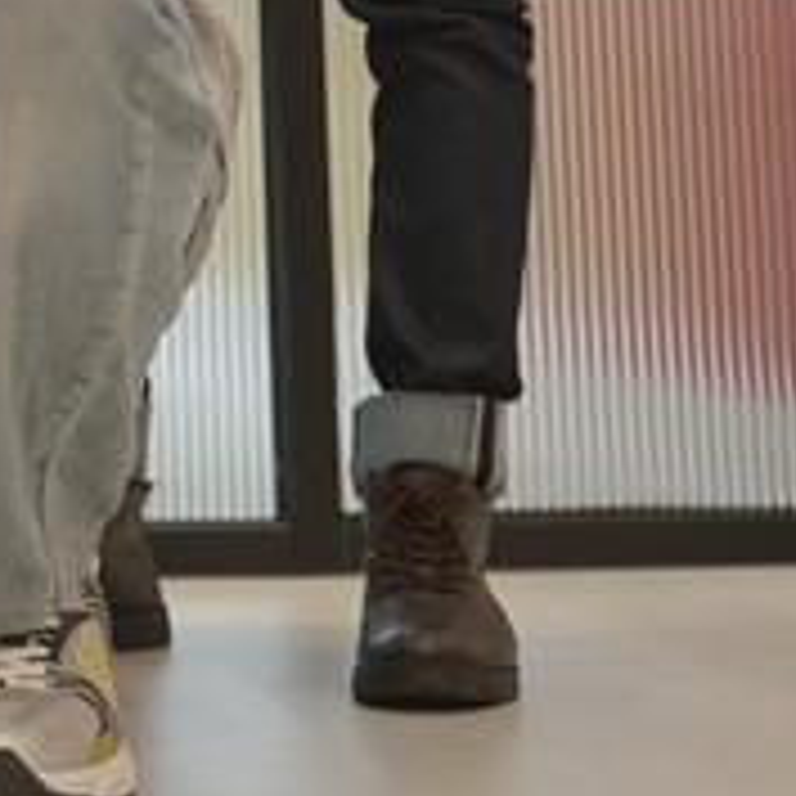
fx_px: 4735
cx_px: -621
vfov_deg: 9.2
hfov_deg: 9.2
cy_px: -666
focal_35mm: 182
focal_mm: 35
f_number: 2.8
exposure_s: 1/13
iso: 100
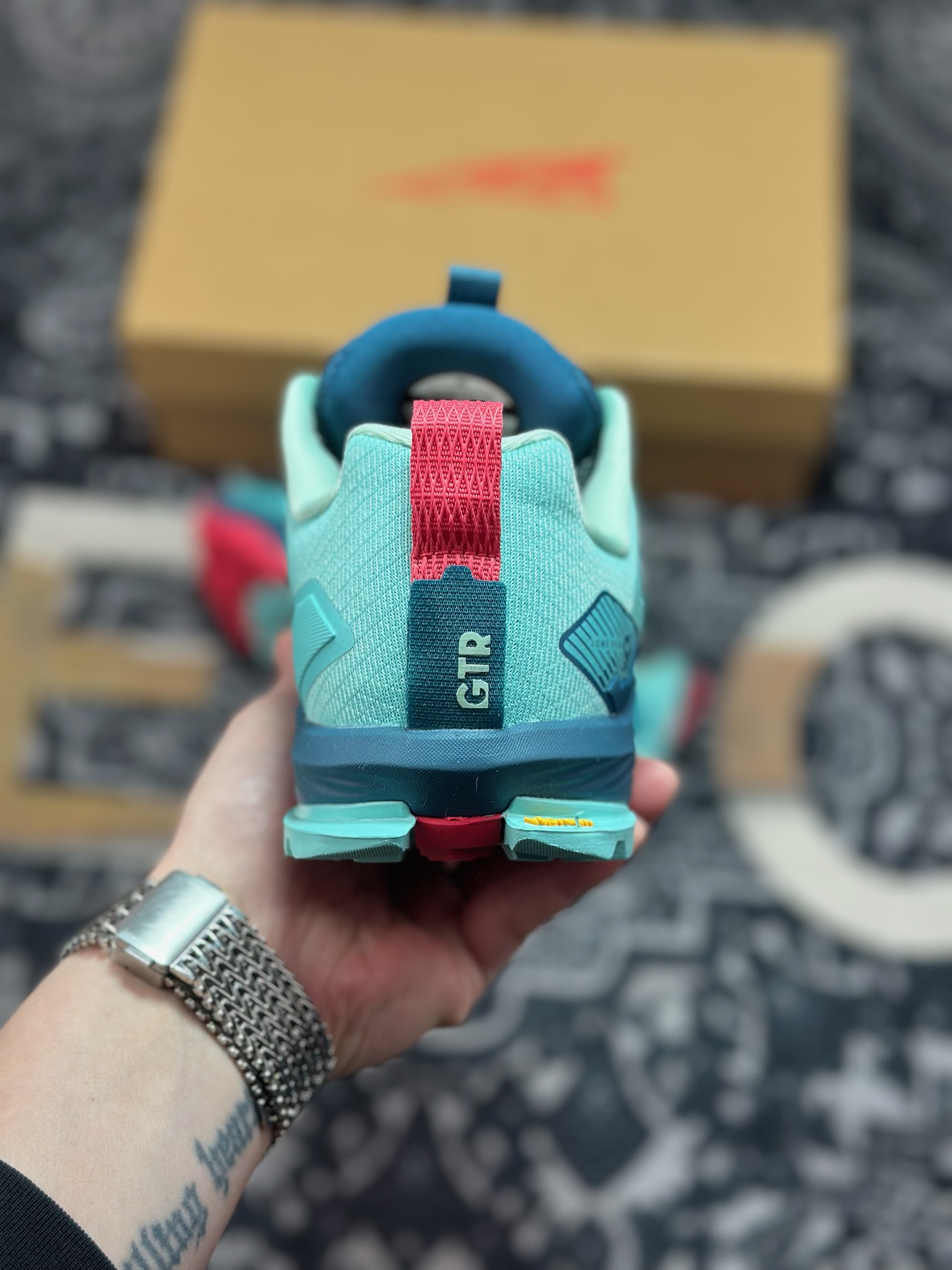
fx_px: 1760
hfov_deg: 30.3
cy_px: 635
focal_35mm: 48
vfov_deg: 39.7
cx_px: 476
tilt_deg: -60.1
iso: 80
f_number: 1.78
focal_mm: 6.86
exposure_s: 1/601
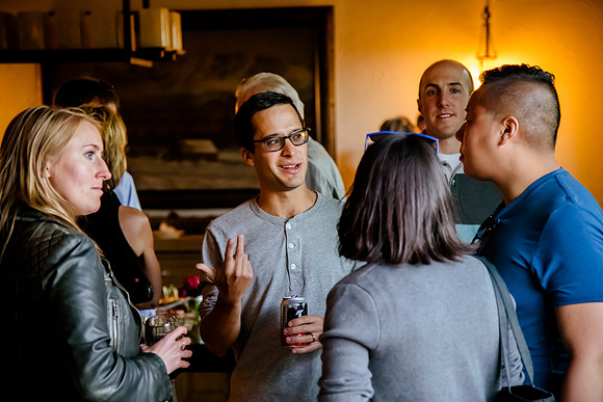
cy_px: 201
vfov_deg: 14.4
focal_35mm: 95
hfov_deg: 21.5
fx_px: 1592
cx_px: 302
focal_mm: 95
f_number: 4
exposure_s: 1/125
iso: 6400
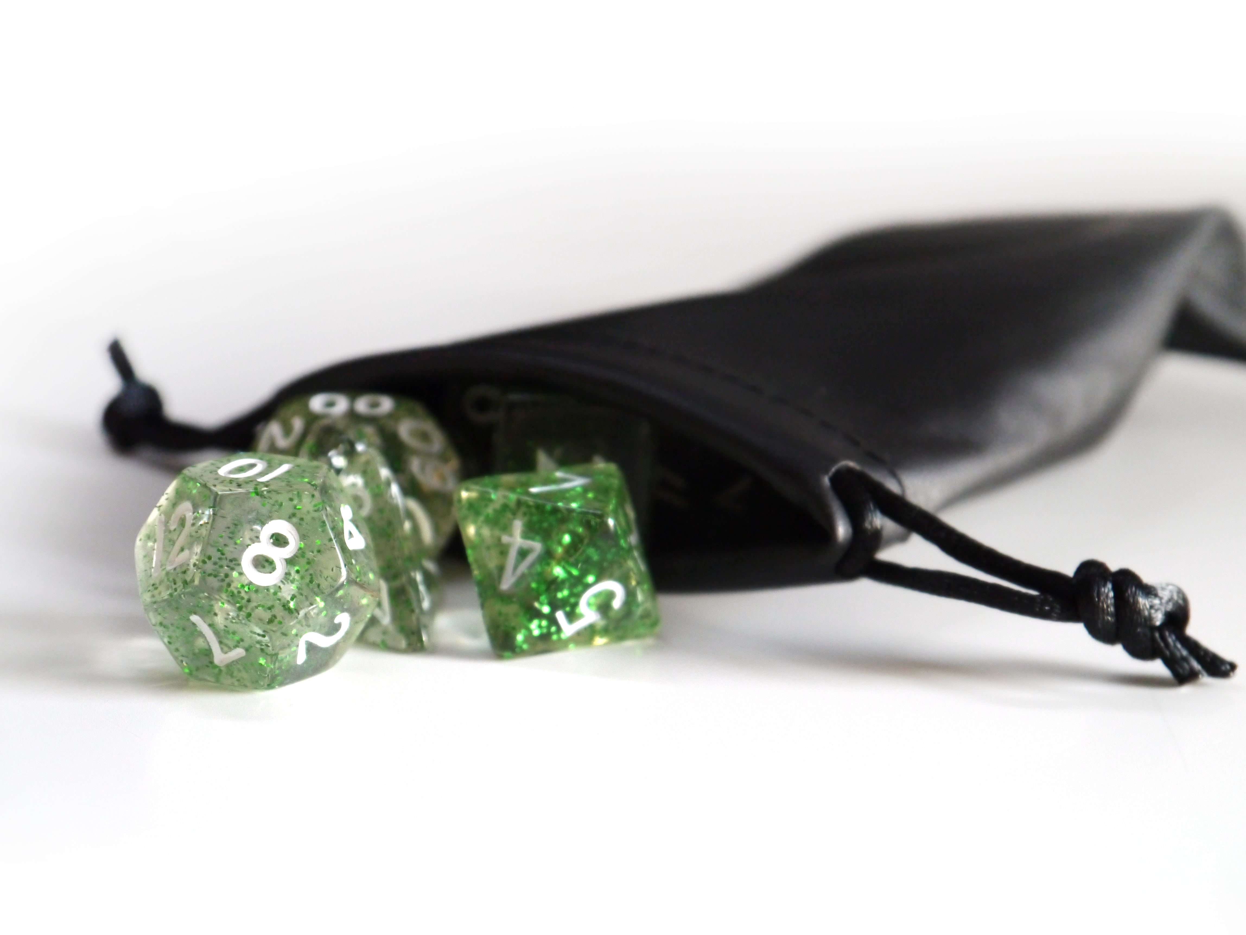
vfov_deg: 17.6
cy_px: 468
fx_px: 3025
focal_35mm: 84
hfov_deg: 23.3
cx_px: 623
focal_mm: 42
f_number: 5.6
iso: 800
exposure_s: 1/60
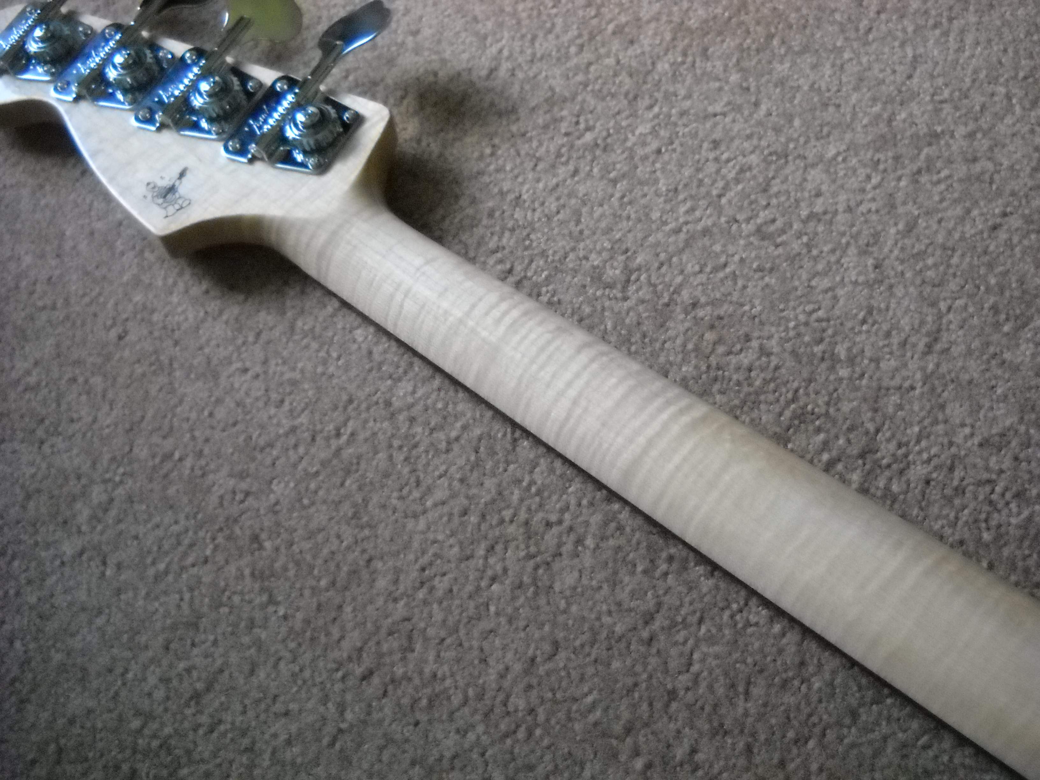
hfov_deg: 45.8
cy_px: 390
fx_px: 1232
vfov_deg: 35.1
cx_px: 520
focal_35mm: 41
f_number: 3.1
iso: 800
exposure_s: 1/64
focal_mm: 6.72
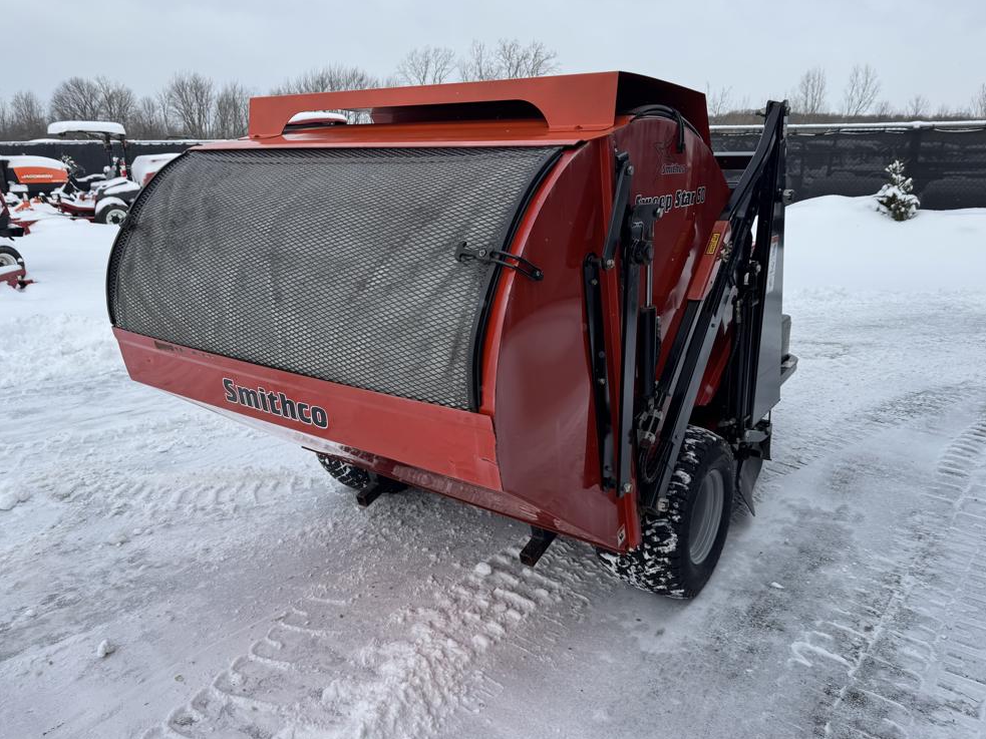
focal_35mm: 25
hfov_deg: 69.4
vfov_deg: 54.9
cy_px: 365
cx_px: 512
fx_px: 712
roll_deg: -0.8
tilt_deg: -17.4
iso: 80
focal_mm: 6.76
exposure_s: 1/4310
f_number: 1.78
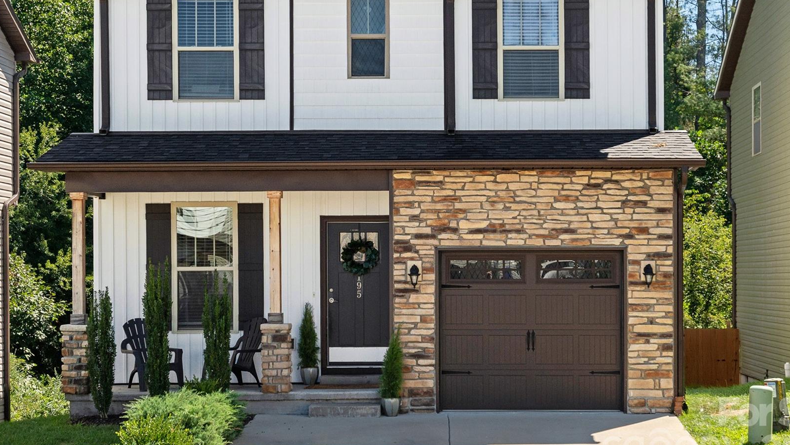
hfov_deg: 43.7
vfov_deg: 25.3
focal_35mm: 47
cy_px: 153
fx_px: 985
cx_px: 375
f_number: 7.1
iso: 320
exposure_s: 1/2000
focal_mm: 35
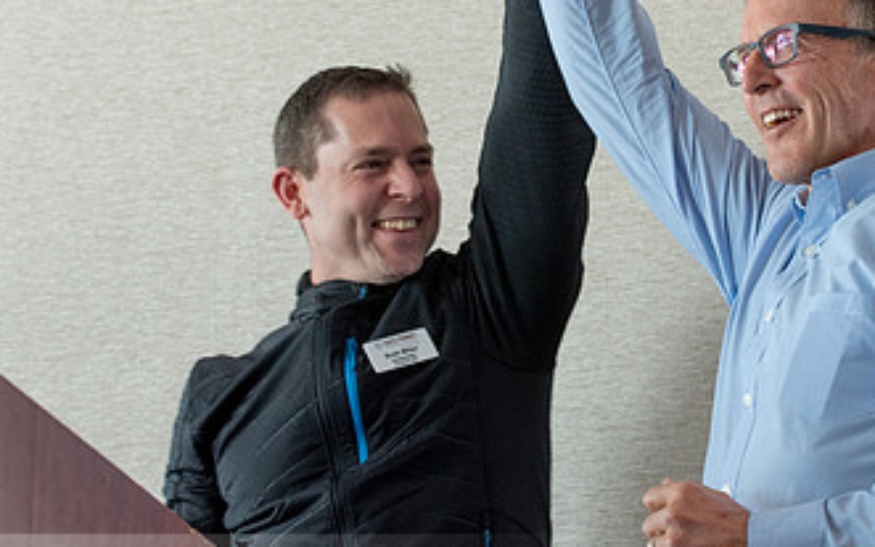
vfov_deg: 8.1
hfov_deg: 13.0
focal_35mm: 161
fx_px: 3840
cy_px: 126
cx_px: 582
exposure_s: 1/60
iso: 800
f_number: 3.5
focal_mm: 90
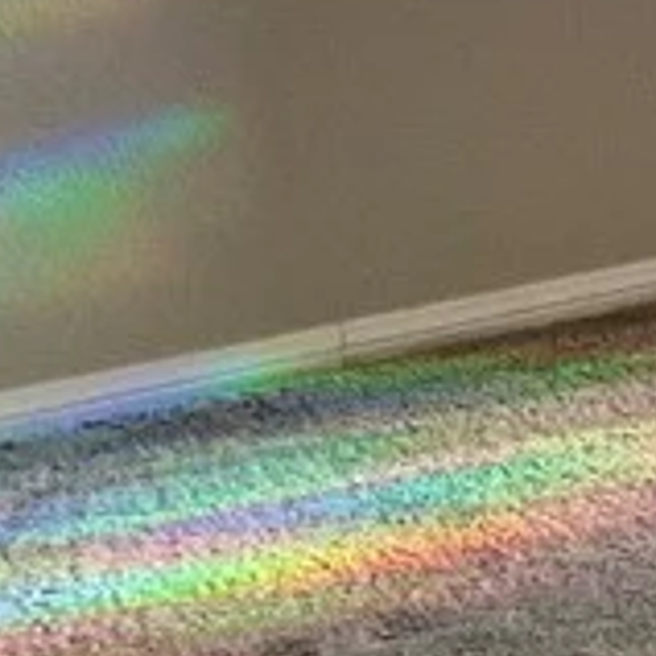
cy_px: -524
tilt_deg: -3.7
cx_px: 1811
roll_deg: -0.4
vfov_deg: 10.0
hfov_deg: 9.0
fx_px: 3538
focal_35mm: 165
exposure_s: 1/120
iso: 64
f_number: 1.8
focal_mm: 3
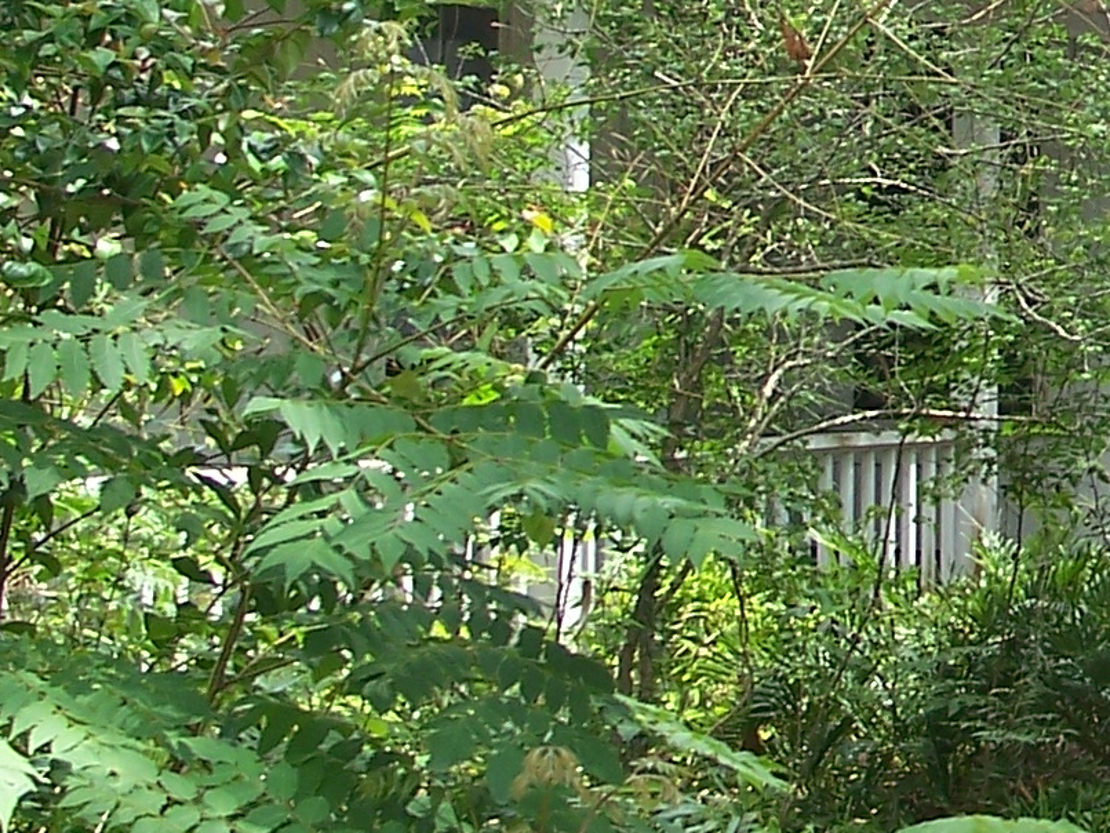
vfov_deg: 9.8
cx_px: 1714
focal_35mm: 150
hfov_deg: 12.5
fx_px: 4811
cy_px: -88
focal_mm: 7.8
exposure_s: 1/160
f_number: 2.8
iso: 64
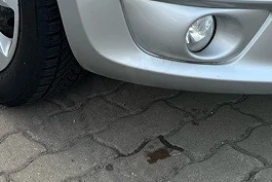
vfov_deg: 12.4
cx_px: 130
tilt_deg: -12.0
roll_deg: +1.6
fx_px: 771
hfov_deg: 20.0
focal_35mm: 102
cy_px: -135
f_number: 1.5
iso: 50
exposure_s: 1/490
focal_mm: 5.7
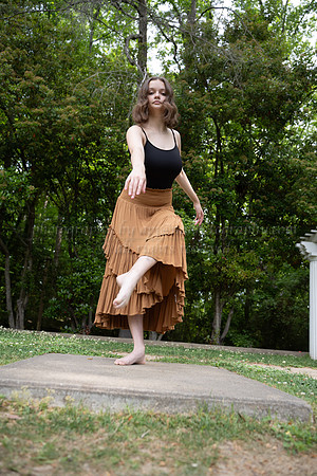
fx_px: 370
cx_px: 158
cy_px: 238
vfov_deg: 65.5
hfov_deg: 46.4
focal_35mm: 28
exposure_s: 1/500
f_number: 3.2
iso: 200
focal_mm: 28
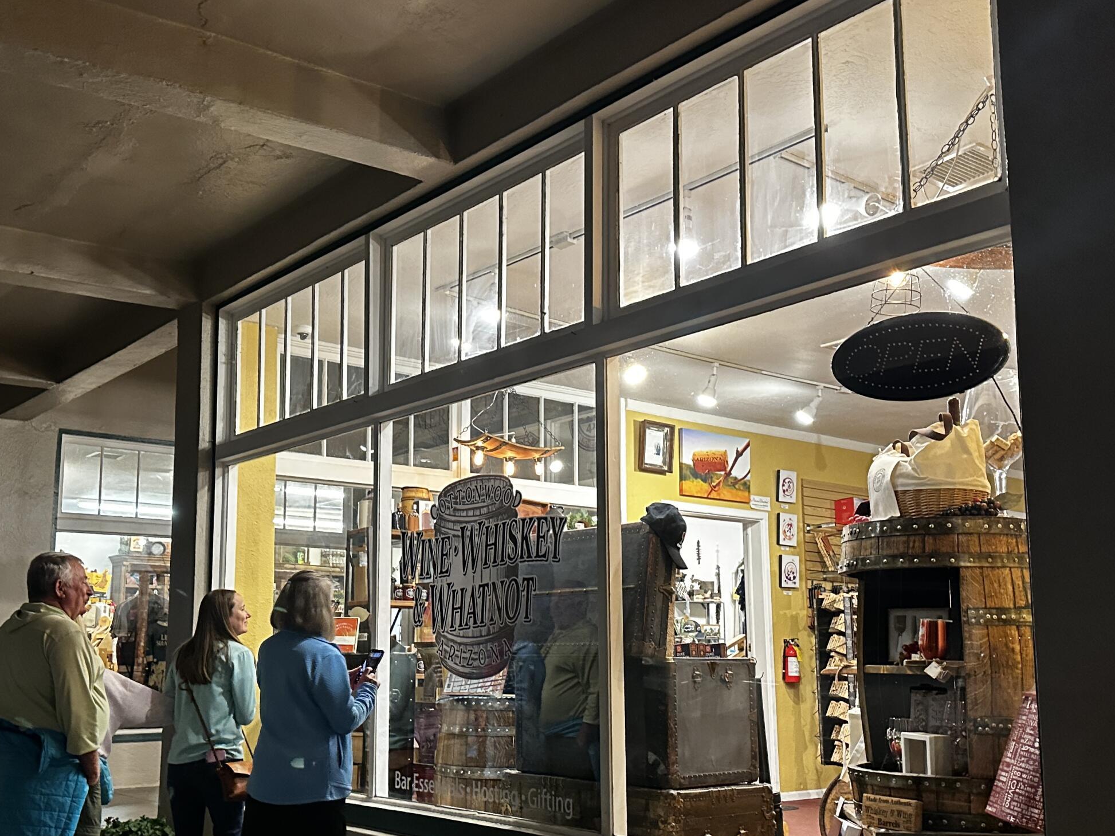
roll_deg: -0.5
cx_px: 507
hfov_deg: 50.1
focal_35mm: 37
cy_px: 488
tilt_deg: +7.1
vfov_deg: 38.5
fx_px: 1192
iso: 640
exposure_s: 1/60
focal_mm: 6.86
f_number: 1.78
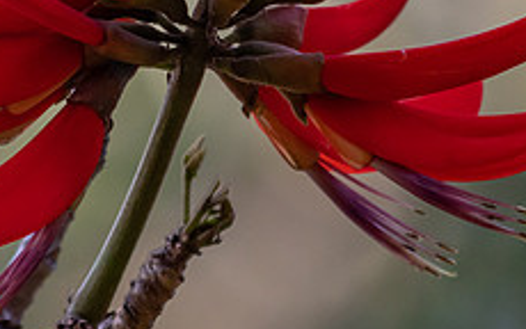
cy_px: 50
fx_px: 17885
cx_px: 261
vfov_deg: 1.1
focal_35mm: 1247
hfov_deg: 1.7
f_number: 5.6
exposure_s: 1/500
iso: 400
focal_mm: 300
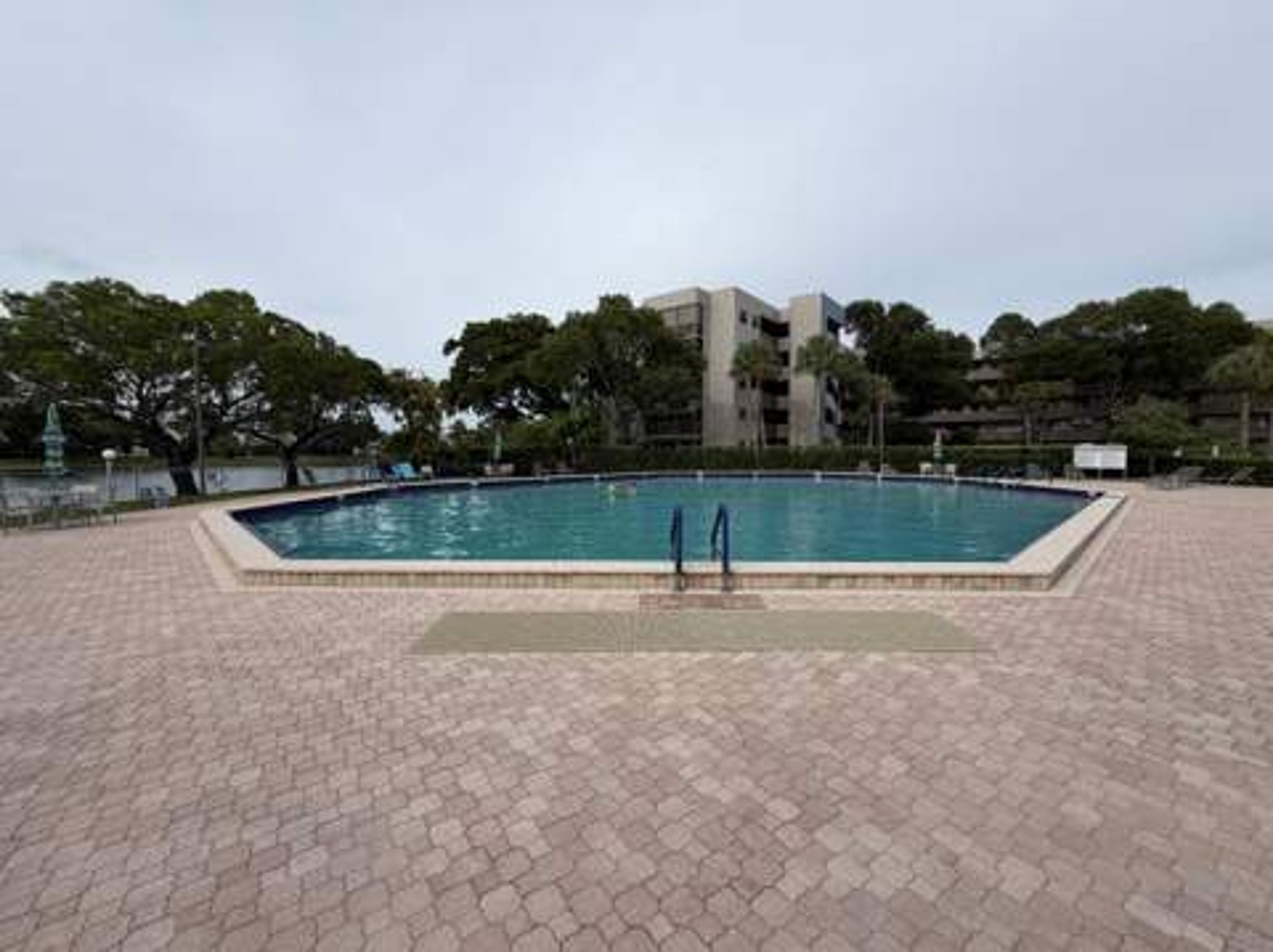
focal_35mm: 14
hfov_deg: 102.1
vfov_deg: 85.6
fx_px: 514
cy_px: 476
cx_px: 636
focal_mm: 2.22
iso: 20
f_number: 2.2
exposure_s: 1/888
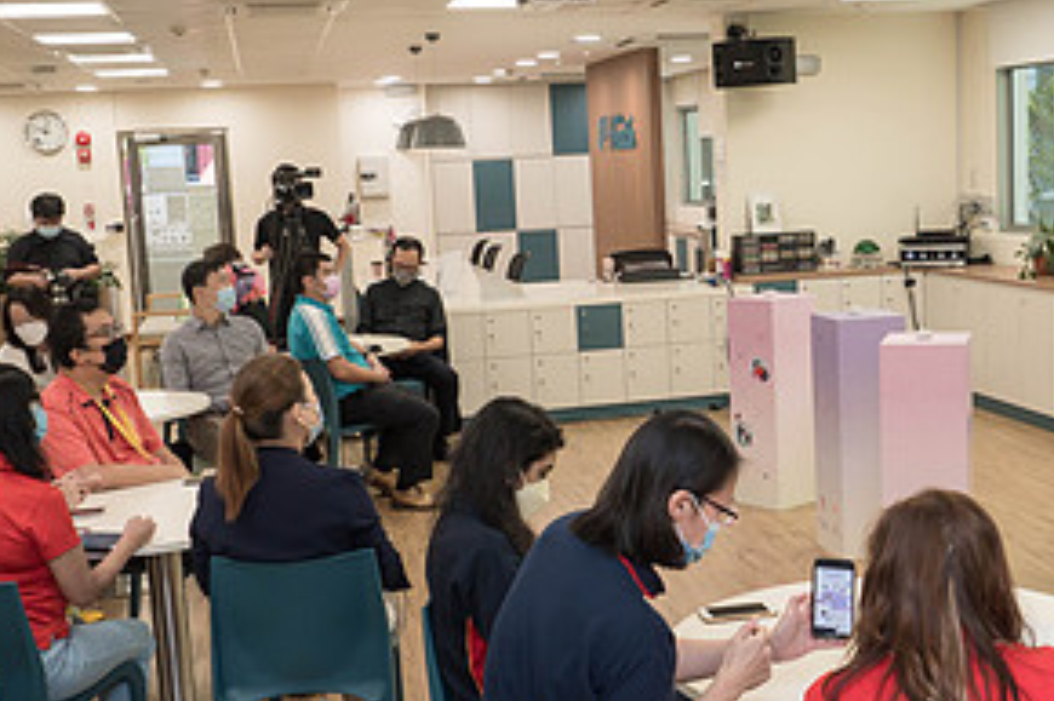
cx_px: 654
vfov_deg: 27.0
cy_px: 350
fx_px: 1463
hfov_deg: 39.4
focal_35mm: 50
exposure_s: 1/125
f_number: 2.8
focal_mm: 12
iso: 400
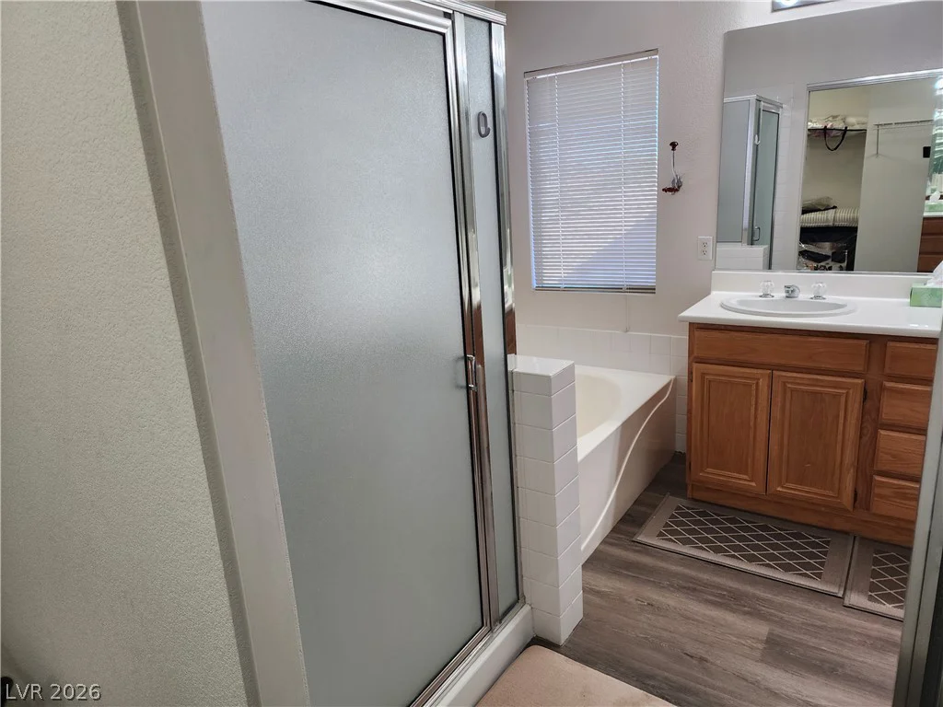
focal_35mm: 23
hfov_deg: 73.9
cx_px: 472
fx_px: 627
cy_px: 354
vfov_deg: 58.9
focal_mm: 6.4
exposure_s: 1/120
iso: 125
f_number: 1.8
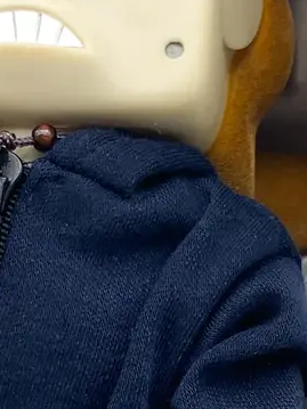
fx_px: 1716
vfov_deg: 13.1
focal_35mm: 145
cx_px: 173
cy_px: 550
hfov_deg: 10.2
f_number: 1.8
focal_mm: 4.25
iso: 32
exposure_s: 1/150
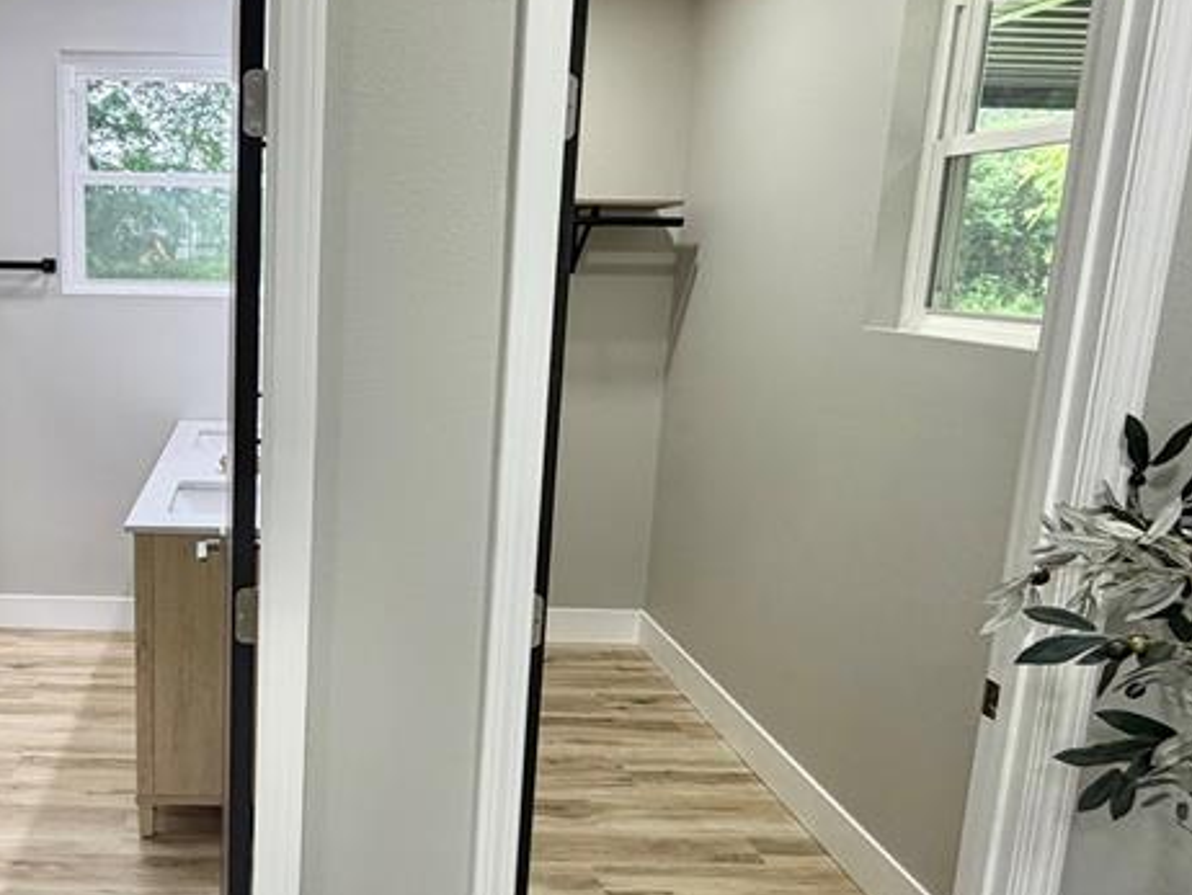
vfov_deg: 45.5
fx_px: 1068
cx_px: 261
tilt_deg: -11.5
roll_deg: -0.7
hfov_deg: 54.8
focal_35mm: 31
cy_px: 459
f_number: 2.2
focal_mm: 2.22
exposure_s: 1/120
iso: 200
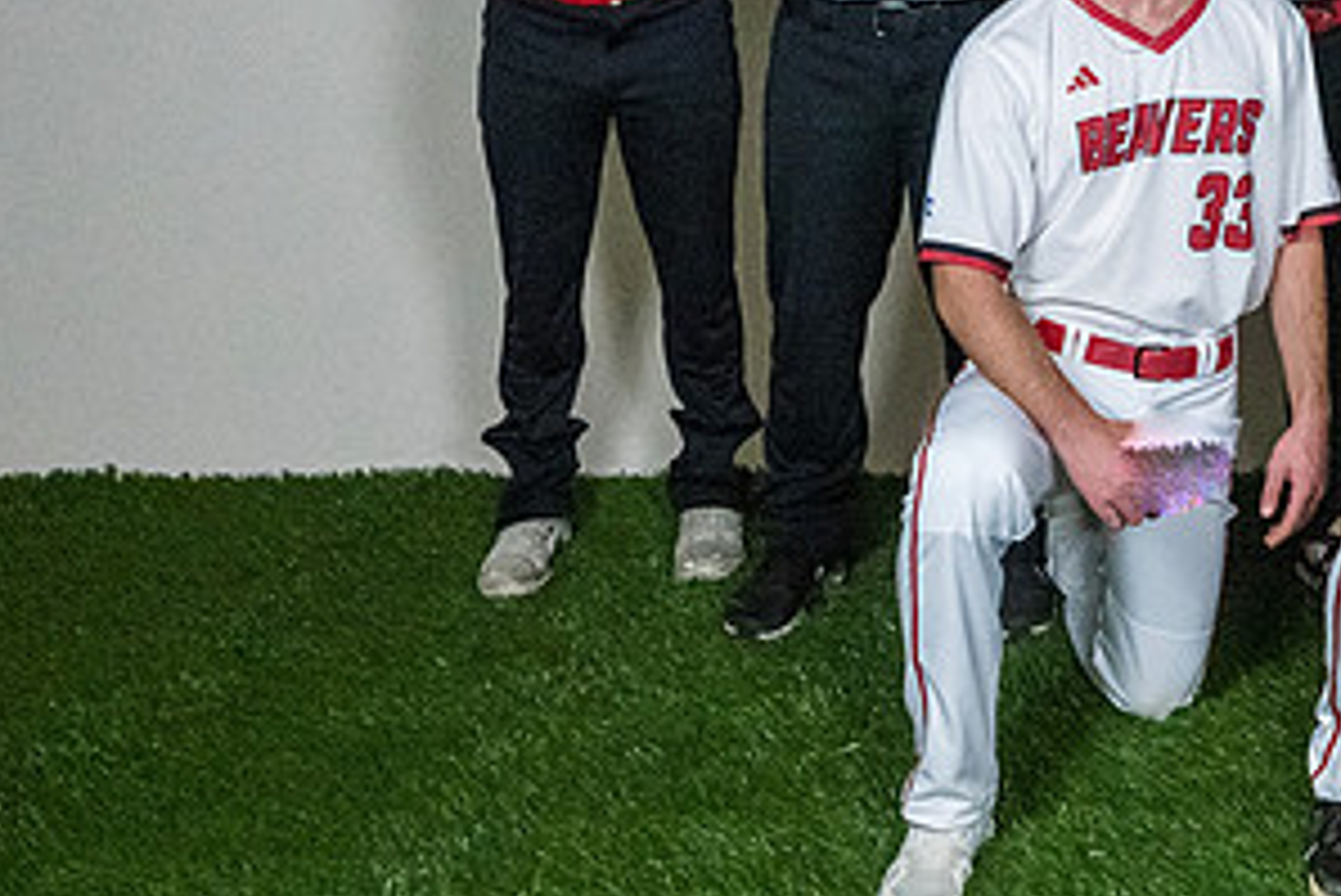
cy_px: -14
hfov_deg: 31.4
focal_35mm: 60
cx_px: 1276
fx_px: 2236
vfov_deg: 21.8
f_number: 4.5
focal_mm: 24
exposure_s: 1/400
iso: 6400
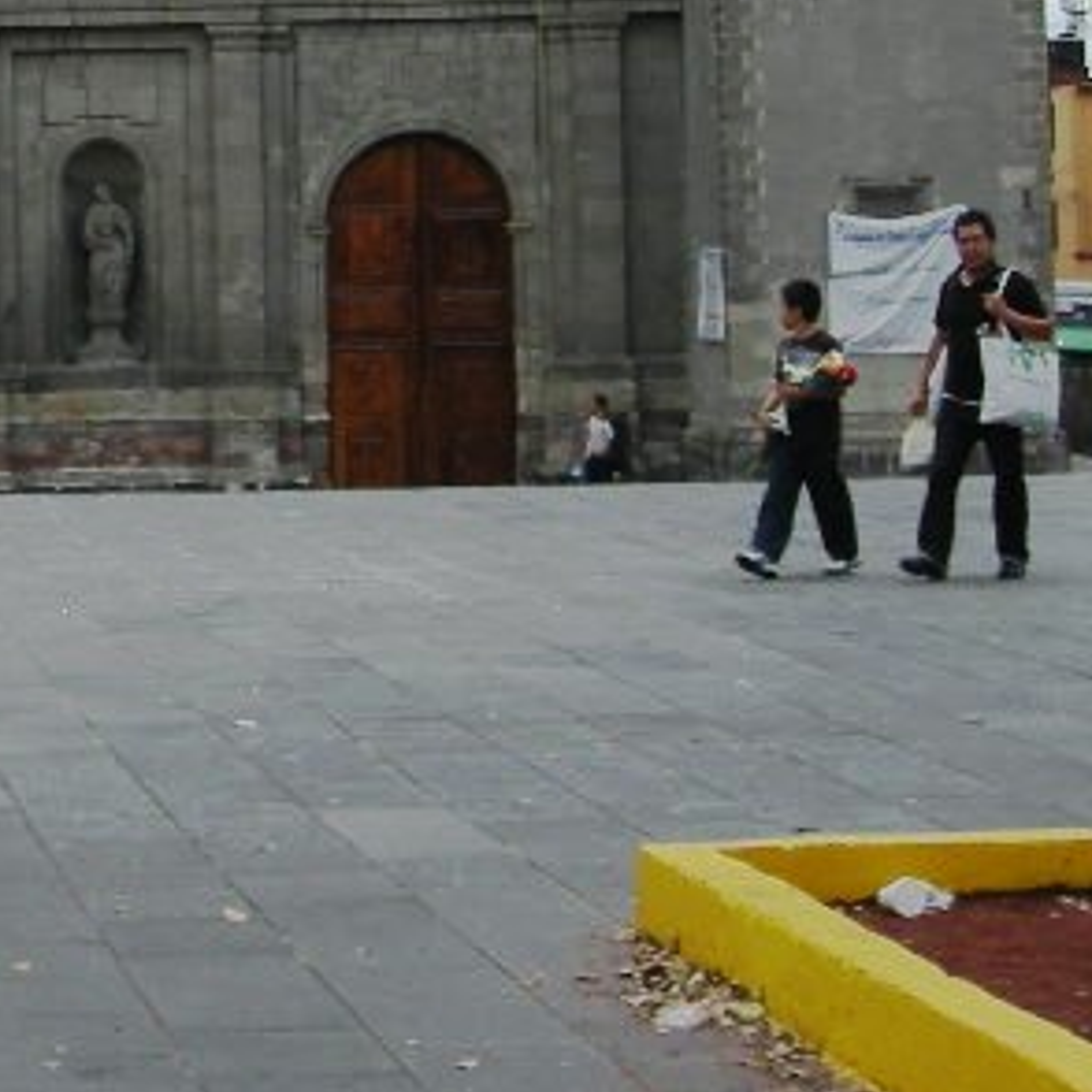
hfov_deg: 11.3
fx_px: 5389
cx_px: -271
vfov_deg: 11.3
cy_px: -241
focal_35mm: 151
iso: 50
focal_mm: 7.9
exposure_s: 1/203
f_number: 6.4
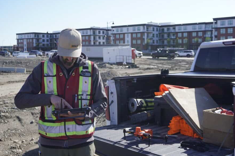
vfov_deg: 31.9
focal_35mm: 42
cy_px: 71
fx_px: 274
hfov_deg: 46.4
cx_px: 124
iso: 100
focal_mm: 24
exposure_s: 1/400
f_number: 5
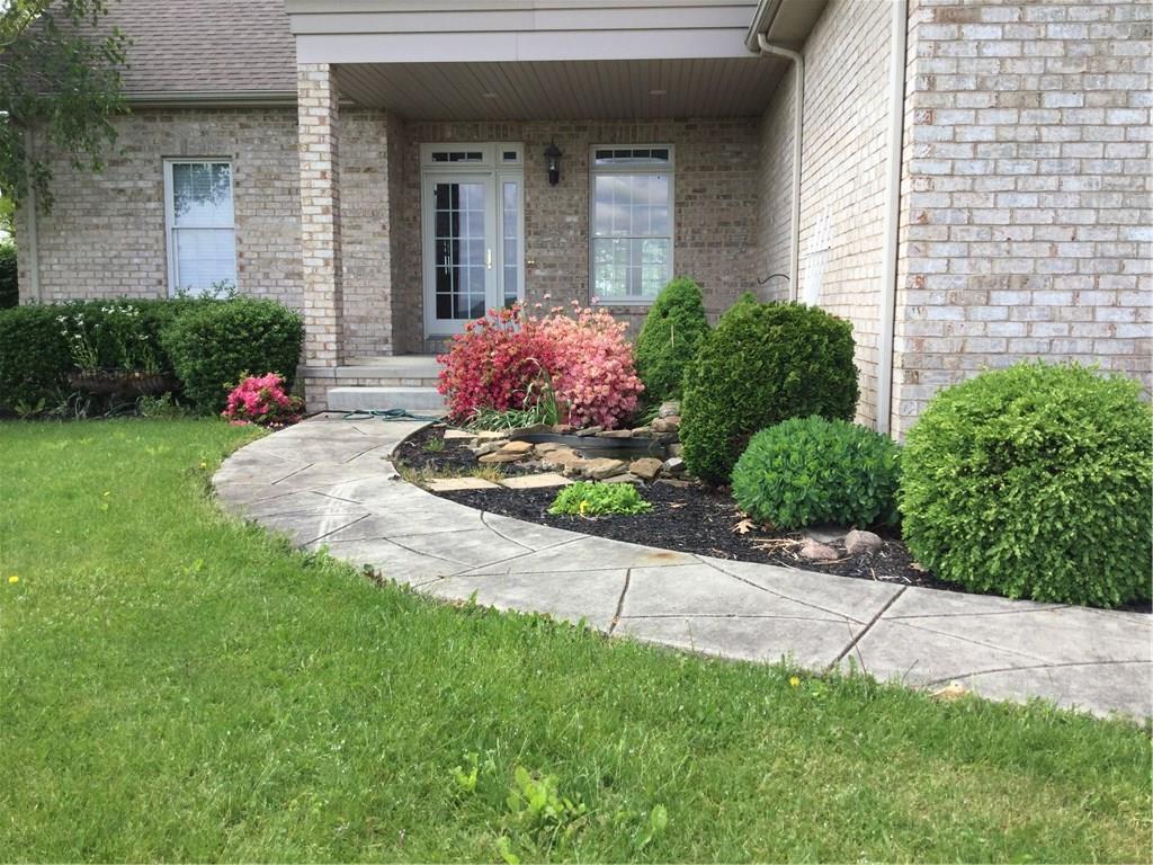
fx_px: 1033
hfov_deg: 58.4
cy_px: 432
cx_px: 576
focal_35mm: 31
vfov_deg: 45.4
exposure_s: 1/460
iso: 25
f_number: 2.4
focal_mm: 3.3
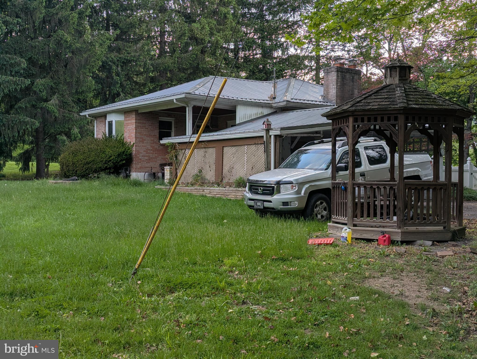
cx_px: 238
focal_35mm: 48
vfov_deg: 30.3
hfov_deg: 39.6
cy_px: 180
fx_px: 662
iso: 47
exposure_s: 1/348
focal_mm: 6.81
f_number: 1.85
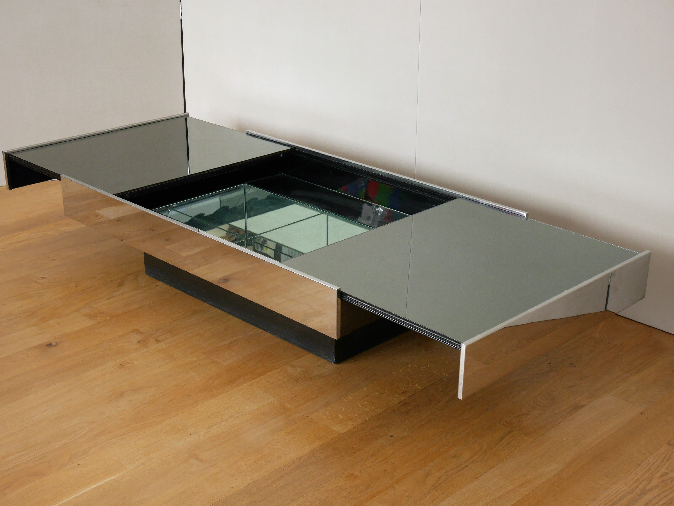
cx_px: 337
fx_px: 1091
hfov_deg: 34.3
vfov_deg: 26.1
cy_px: 253
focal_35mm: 56
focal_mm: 28
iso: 500
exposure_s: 1/60
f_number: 5.5
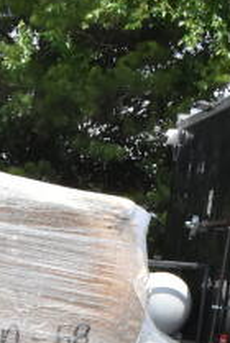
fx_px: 1127
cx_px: -79
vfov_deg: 15.0
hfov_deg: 11.3
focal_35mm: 118
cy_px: 622
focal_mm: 18
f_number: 14
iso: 1600
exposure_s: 1/800
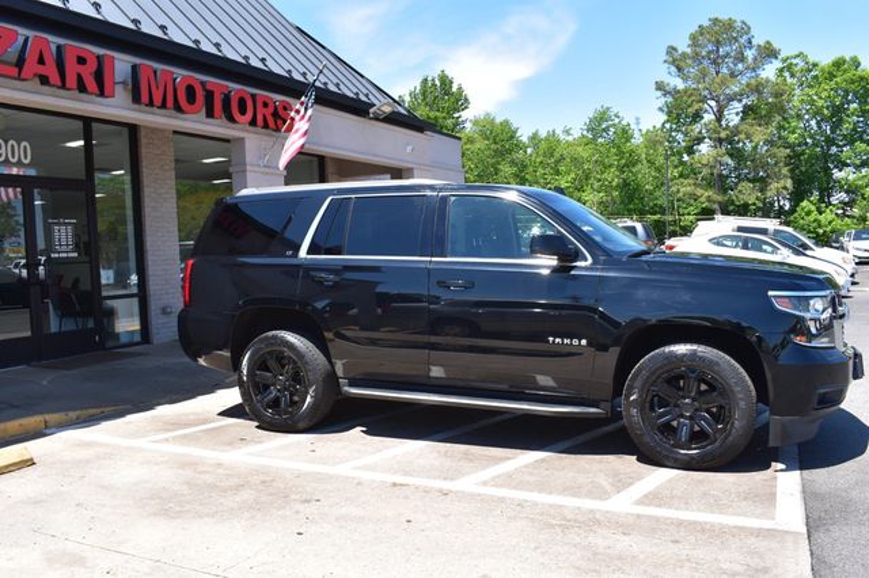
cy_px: 289
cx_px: 434
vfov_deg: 43.6
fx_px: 724
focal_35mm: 30
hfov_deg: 62.0
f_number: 10
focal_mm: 20
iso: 400
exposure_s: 1/320
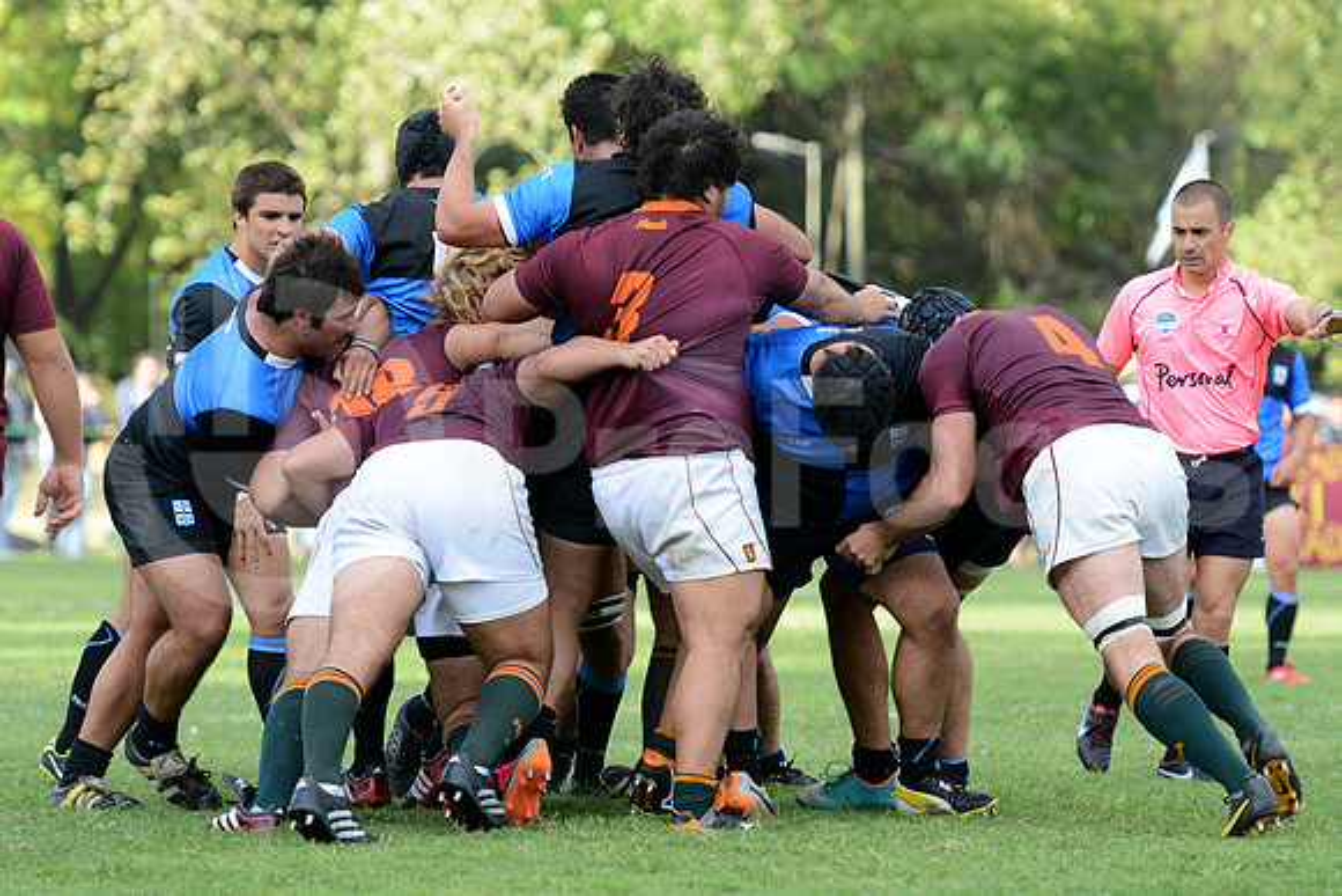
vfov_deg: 6.9
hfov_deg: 10.3
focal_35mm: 200
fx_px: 7457
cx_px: 671
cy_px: 448
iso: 800
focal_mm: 200
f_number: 4
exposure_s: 1/640
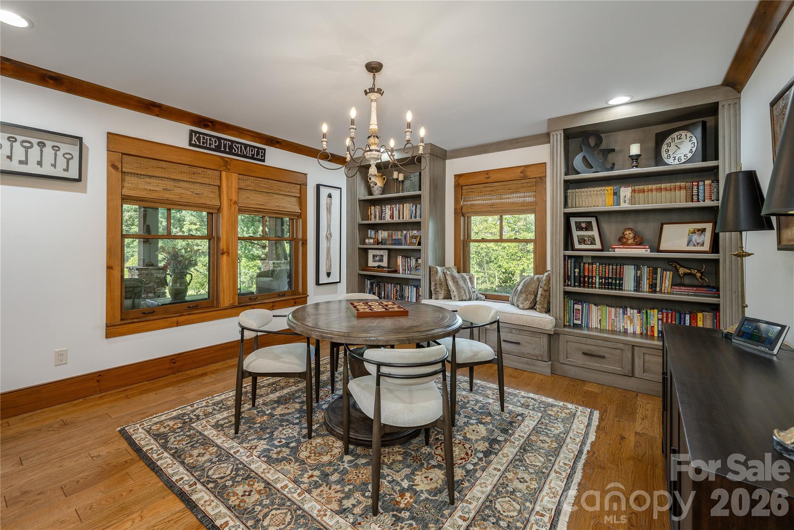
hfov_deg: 104.2
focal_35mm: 14
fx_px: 309
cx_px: 397
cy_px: 265
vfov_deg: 81.3
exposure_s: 1/50
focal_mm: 14
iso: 320
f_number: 7.1
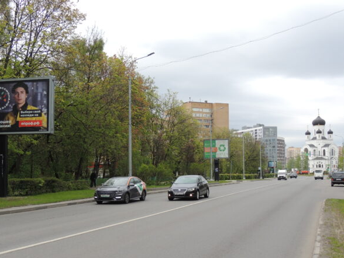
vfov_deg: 28.5
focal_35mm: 51
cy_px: 161
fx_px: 507
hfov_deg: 37.4
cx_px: 160
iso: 100
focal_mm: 7.1
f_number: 3.3
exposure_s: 1/320
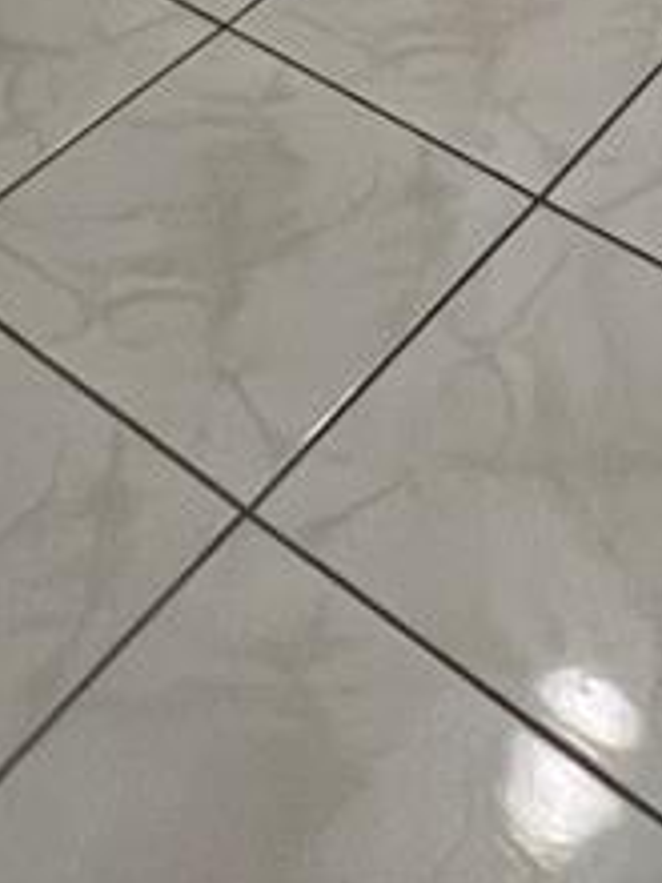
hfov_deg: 20.6
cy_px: -1060
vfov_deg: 16.7
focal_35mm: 71
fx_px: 1810
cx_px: 445
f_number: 1.8
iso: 160
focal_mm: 1.57
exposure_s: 1/60
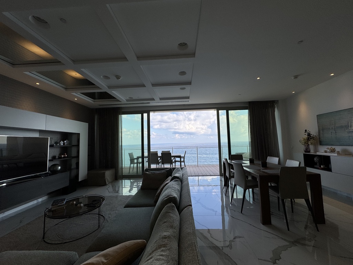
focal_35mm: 14
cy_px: 132
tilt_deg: +4.4
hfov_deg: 102.1
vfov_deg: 85.7
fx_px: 143
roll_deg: +0.6
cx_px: 176
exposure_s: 1/741
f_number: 2.2
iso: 40
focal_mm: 2.22
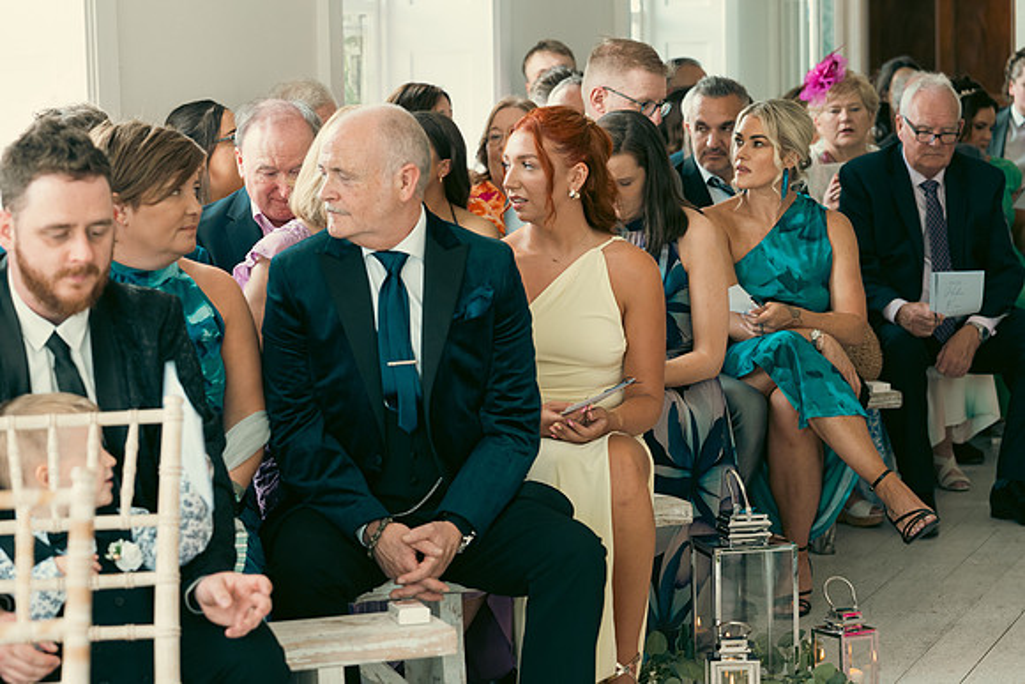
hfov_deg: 19.5
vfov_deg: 13.0
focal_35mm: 105
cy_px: 342
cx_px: 512
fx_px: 2990
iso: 640
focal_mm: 70
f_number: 3.5
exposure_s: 1/160
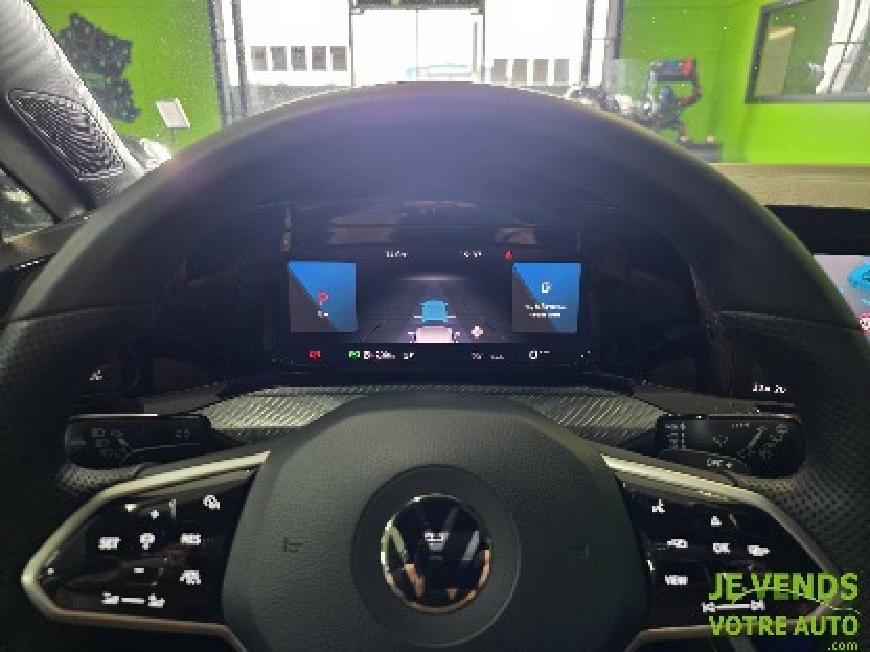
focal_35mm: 23
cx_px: 435
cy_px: 326
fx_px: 578
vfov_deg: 58.9
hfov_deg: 73.9
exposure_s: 1/100
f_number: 1.7
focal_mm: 6.25
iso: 800
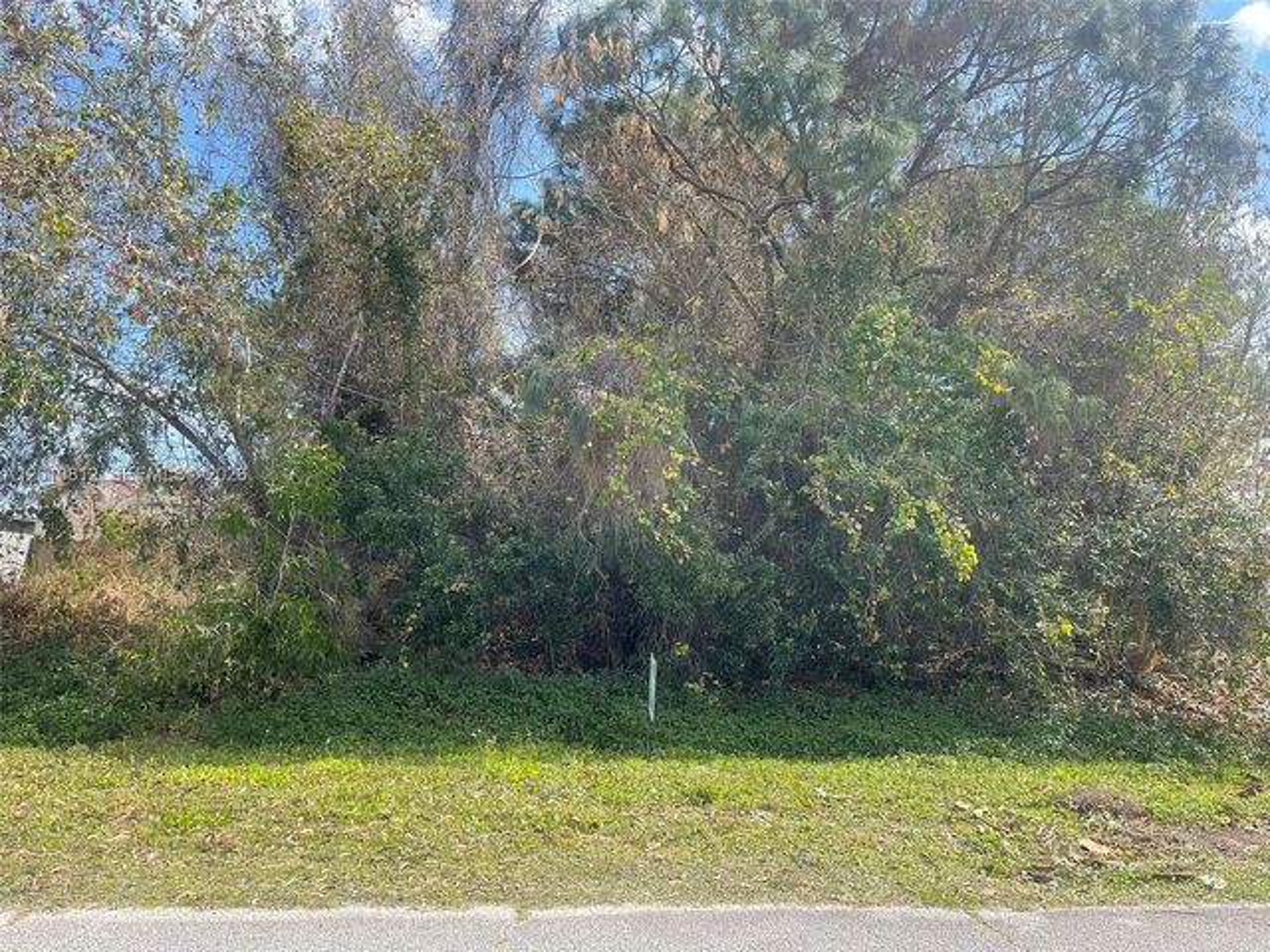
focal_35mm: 25
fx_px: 917
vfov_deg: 54.9
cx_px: 635
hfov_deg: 69.4
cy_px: 476
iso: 32
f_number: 1.6
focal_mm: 5.1
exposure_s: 1/1266
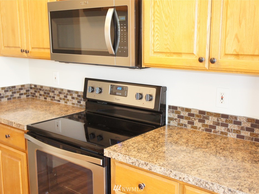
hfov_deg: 46.8
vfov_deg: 36.0
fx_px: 299
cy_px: 99
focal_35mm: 40
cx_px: 129
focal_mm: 24
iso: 1600
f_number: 4
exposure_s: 1/60
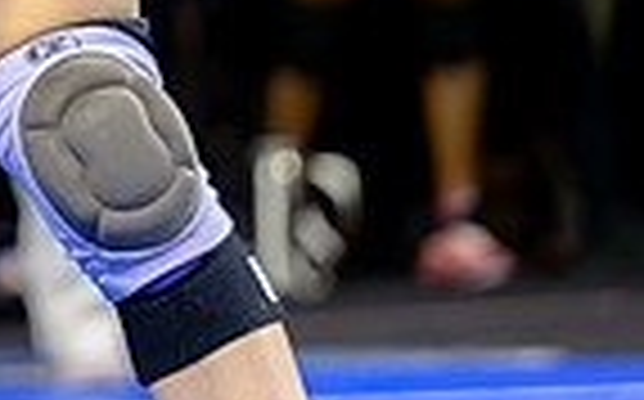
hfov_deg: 3.4
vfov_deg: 2.1
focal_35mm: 610
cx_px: -722
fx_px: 10694
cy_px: -482
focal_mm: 125
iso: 2000
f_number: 2.8
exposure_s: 1/800
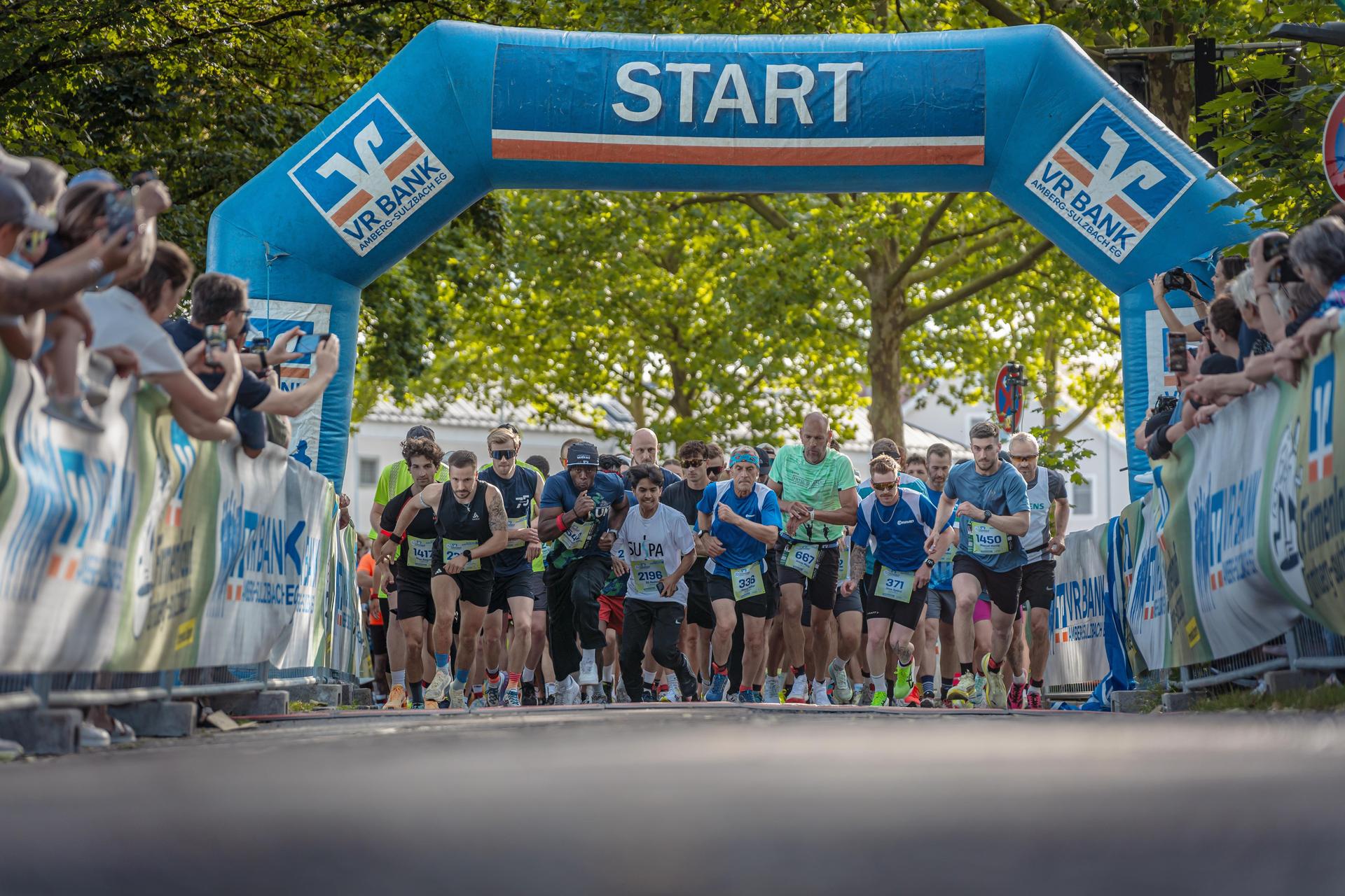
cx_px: 672
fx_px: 4334
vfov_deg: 11.8
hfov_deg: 17.6
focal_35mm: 116
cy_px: 448
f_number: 2.8
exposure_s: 1/320
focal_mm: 116
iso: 125
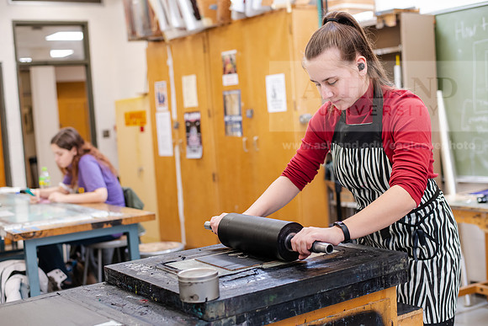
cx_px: 244
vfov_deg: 27.0
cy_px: 163
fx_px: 678
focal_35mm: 50
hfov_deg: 39.6
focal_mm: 50
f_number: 2.8
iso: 800
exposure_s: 1/200
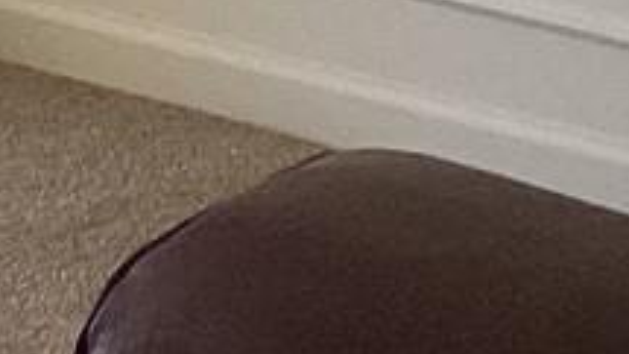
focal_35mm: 251
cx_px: -1220
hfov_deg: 7.6
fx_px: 4187
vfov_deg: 4.7
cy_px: -415
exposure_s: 1/120
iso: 64
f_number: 2.4
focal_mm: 3.3
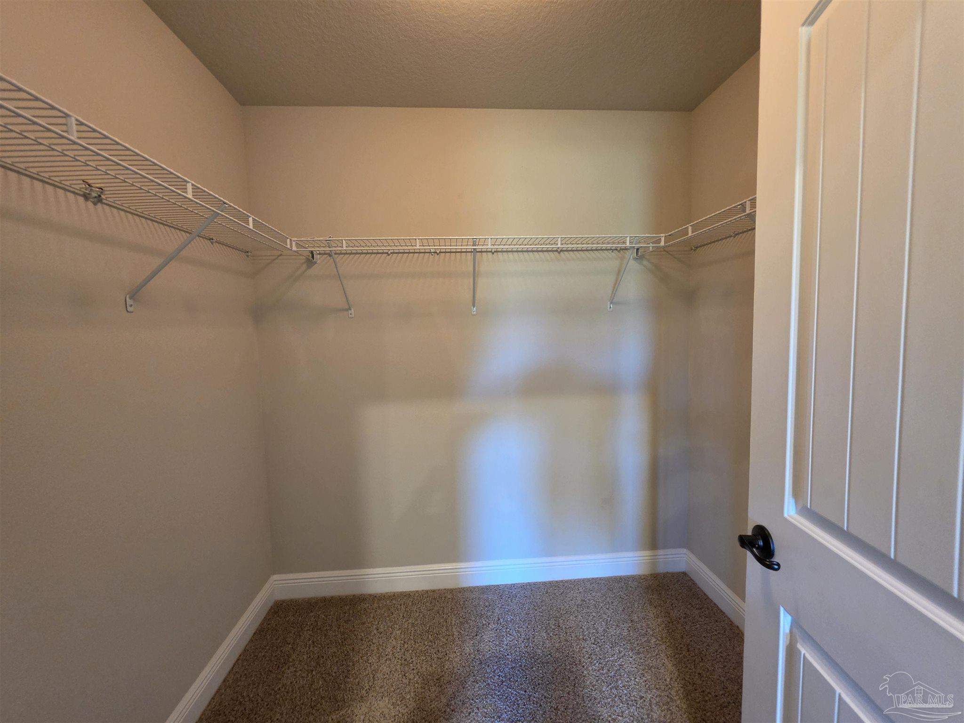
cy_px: 362
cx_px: 482
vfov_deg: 89.9
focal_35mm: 13
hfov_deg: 106.2
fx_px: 362
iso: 640
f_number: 1.9
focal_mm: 2.2
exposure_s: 1/60
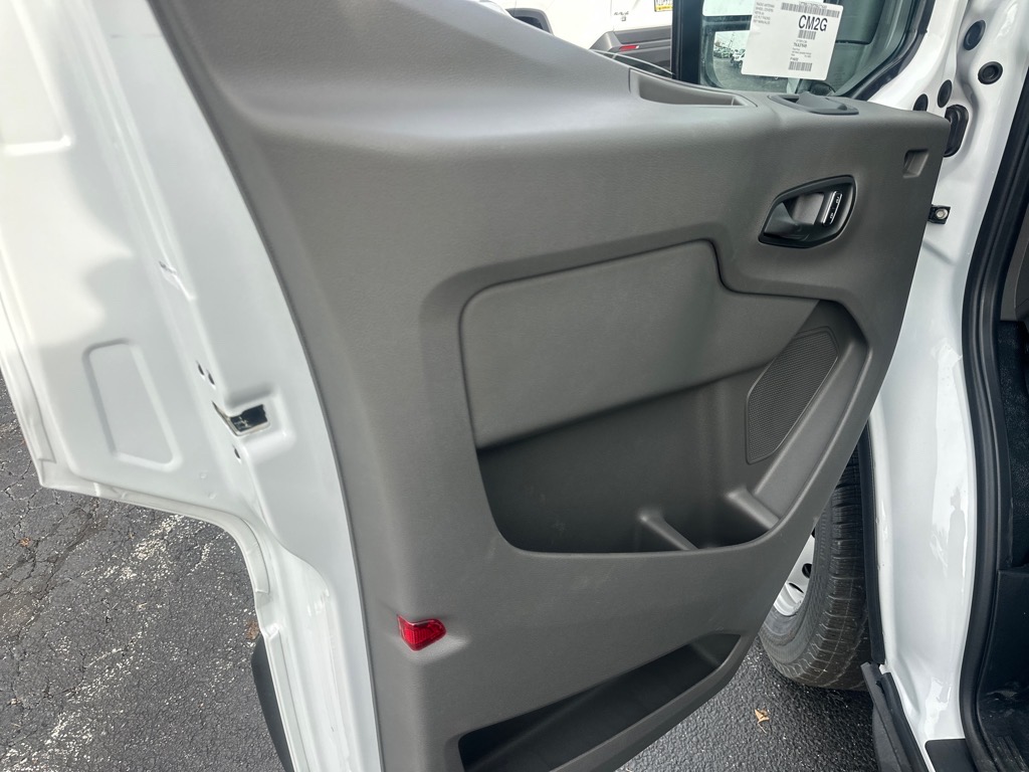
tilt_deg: -32.9
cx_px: 514
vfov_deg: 56.8
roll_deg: +3.4
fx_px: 713
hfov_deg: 71.6
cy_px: 386
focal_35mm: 24
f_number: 1.78
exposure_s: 1/396
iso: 80
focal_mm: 6.86
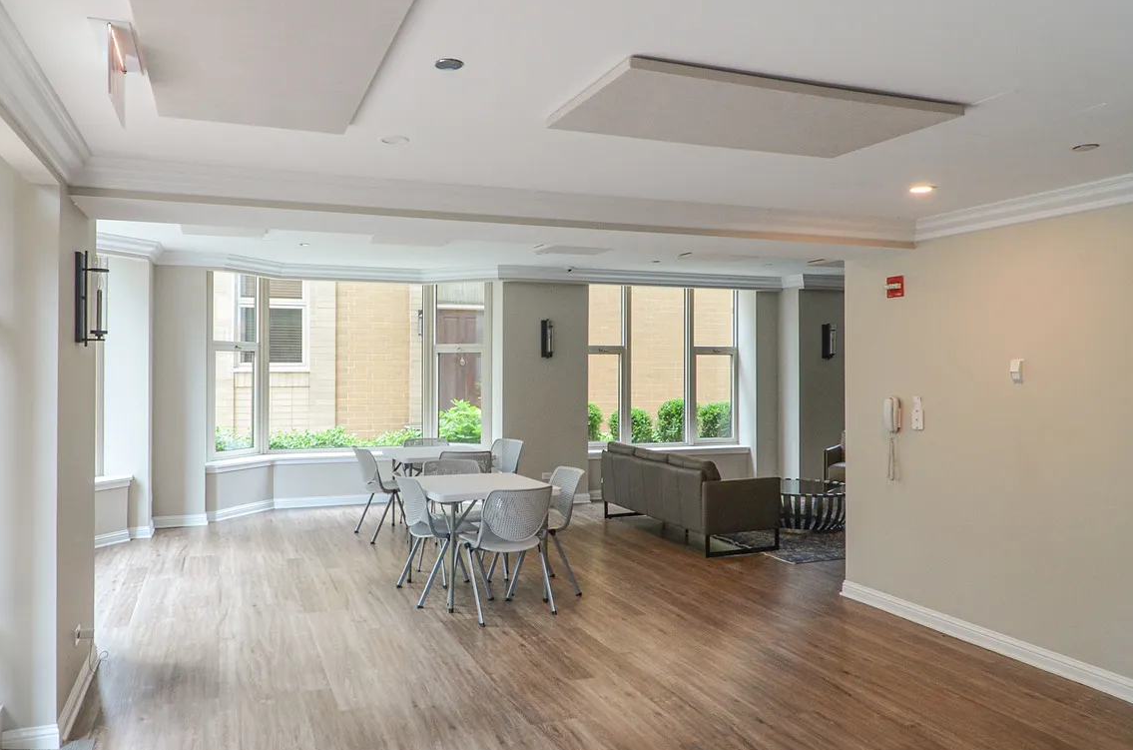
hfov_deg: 74.2
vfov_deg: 53.4
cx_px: 494
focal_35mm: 24
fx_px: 745
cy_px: 409
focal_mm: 11
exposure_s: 1/80
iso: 400
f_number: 4.5
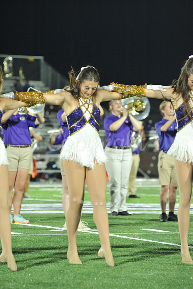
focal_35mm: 200
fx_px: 1610
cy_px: 144
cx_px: 96
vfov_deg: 10.3
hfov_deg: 6.9
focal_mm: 200
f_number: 5.6
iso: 4000
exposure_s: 1/250
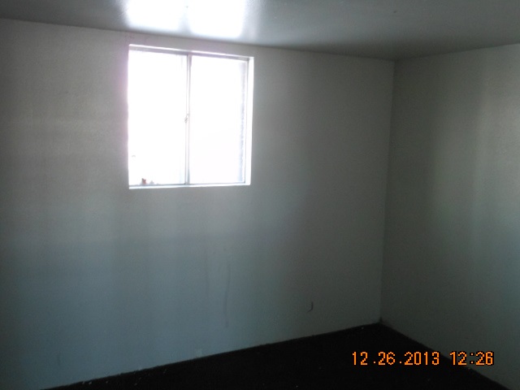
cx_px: 260
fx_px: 496
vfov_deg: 42.9
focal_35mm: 33
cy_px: 195
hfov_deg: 55.4
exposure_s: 1/40
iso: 400
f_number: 4
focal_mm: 5.9
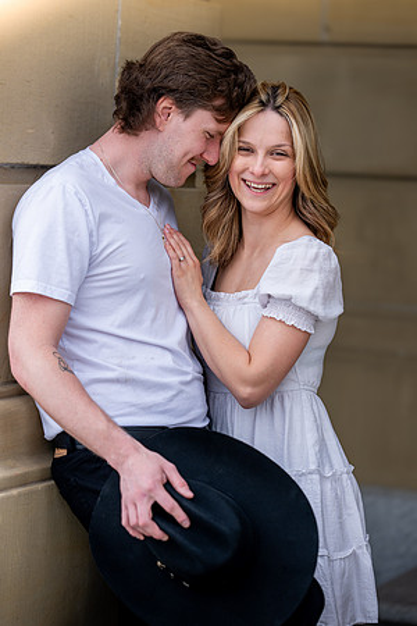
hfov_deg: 11.8
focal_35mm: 116
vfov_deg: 17.6
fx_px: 2015
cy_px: 313
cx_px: 208
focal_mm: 116
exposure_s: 1/640
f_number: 2.8
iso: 100
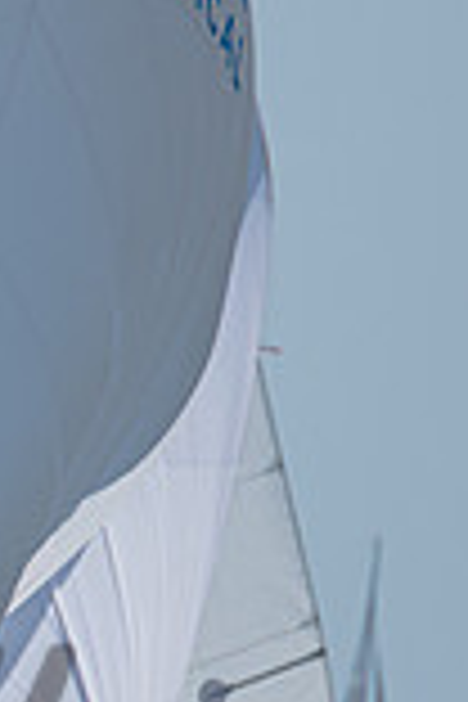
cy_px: 824
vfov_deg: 0.8
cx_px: -729
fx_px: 49312
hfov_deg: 0.5
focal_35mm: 2529
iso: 200
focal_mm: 400
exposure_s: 1/2000
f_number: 5.6
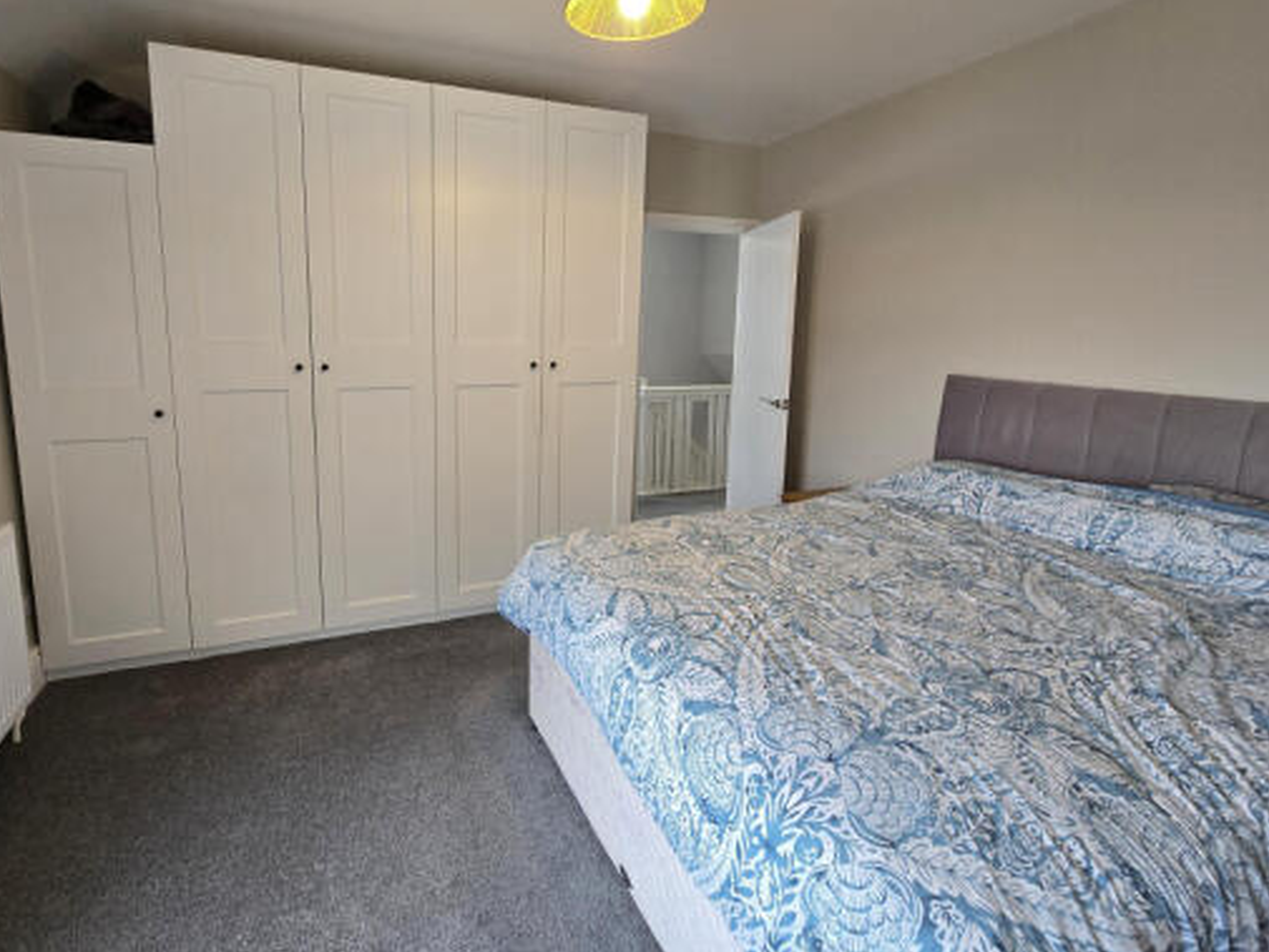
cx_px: 539
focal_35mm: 15
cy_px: 421
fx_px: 550
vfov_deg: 81.4
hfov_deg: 97.4
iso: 160
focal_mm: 2.2
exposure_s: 1/50
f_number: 2.2
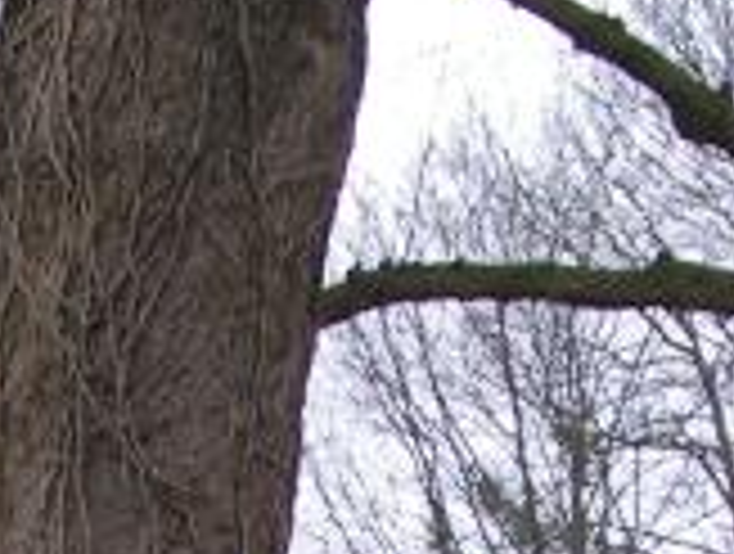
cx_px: 234
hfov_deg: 10.6
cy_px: 1103
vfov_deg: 7.7
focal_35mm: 186
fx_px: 3953
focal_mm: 5.8
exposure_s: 1/320
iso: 50
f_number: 2.8
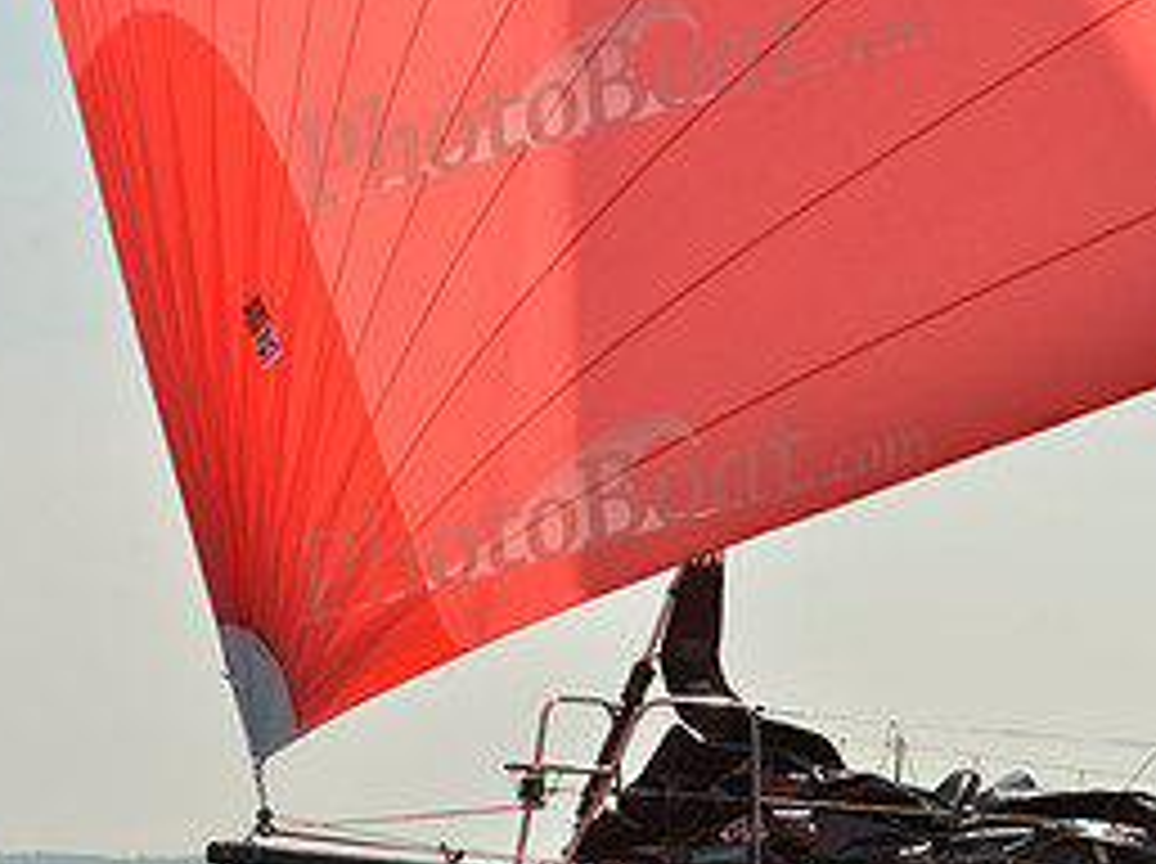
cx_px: 1165
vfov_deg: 9.1
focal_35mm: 163
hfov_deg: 12.0
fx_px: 5436
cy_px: 677
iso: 200
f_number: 7.1
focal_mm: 75
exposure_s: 1/1250
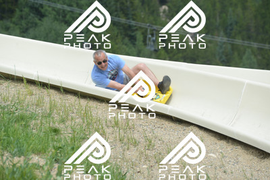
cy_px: 90
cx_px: 135
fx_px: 1463
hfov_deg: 10.5
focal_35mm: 195
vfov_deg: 7.0
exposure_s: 1/640
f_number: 6.3
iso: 280
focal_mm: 195
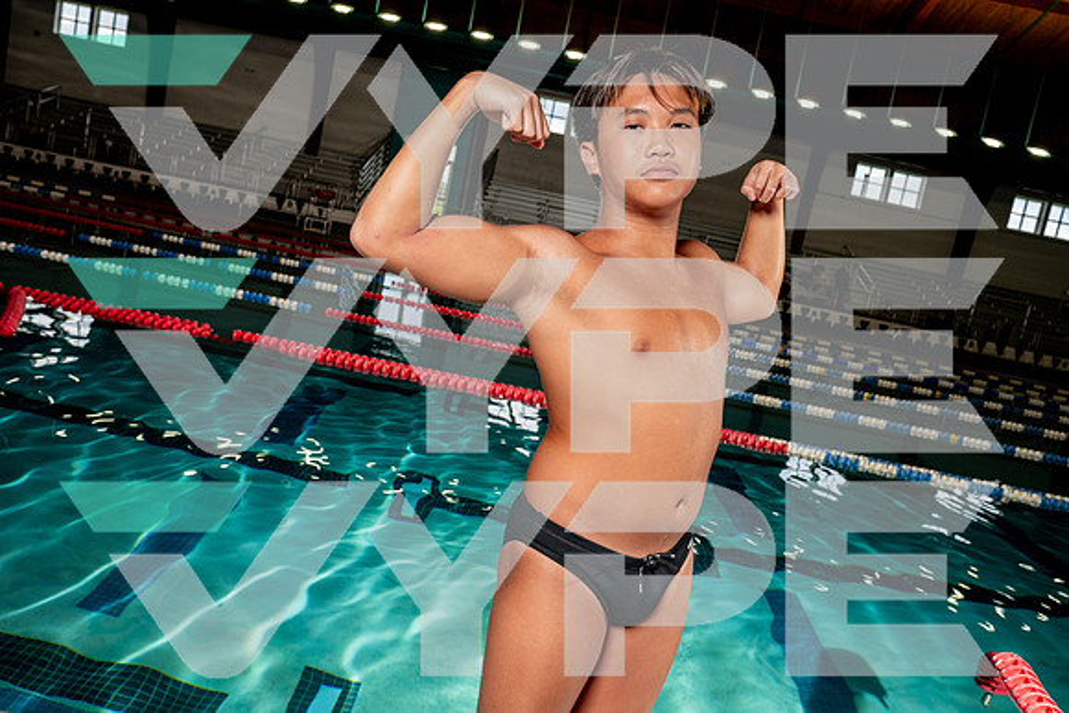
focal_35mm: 31
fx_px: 921
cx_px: 534
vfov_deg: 42.3
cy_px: 356
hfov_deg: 60.3
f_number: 7.1
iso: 400
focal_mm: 31
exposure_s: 1/250
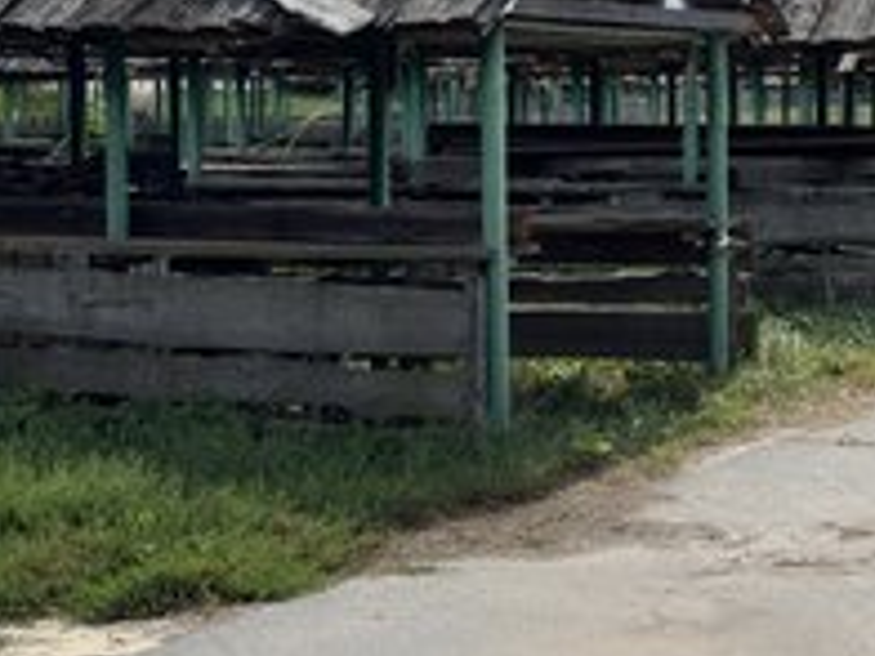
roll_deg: +0.5
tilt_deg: -1.8
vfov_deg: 15.1
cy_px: 232
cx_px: 737
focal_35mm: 98
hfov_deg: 19.8
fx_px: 2477
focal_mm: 6.76
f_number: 1.78
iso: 64
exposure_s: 1/4975
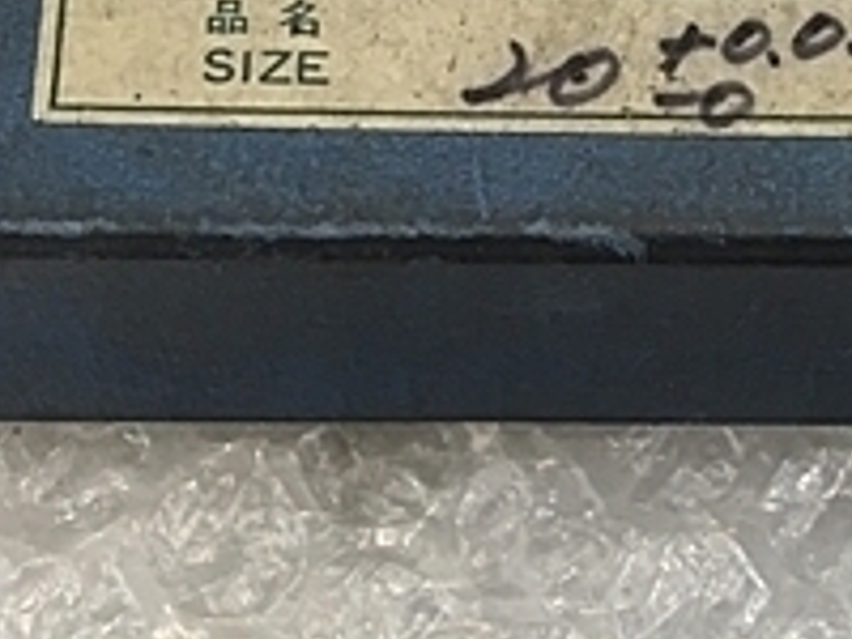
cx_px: 656
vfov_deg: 15.7
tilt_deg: -69.8
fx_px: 2289
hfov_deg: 20.9
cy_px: 588
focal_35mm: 93
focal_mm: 4.15
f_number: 2.2
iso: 25
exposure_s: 1/30
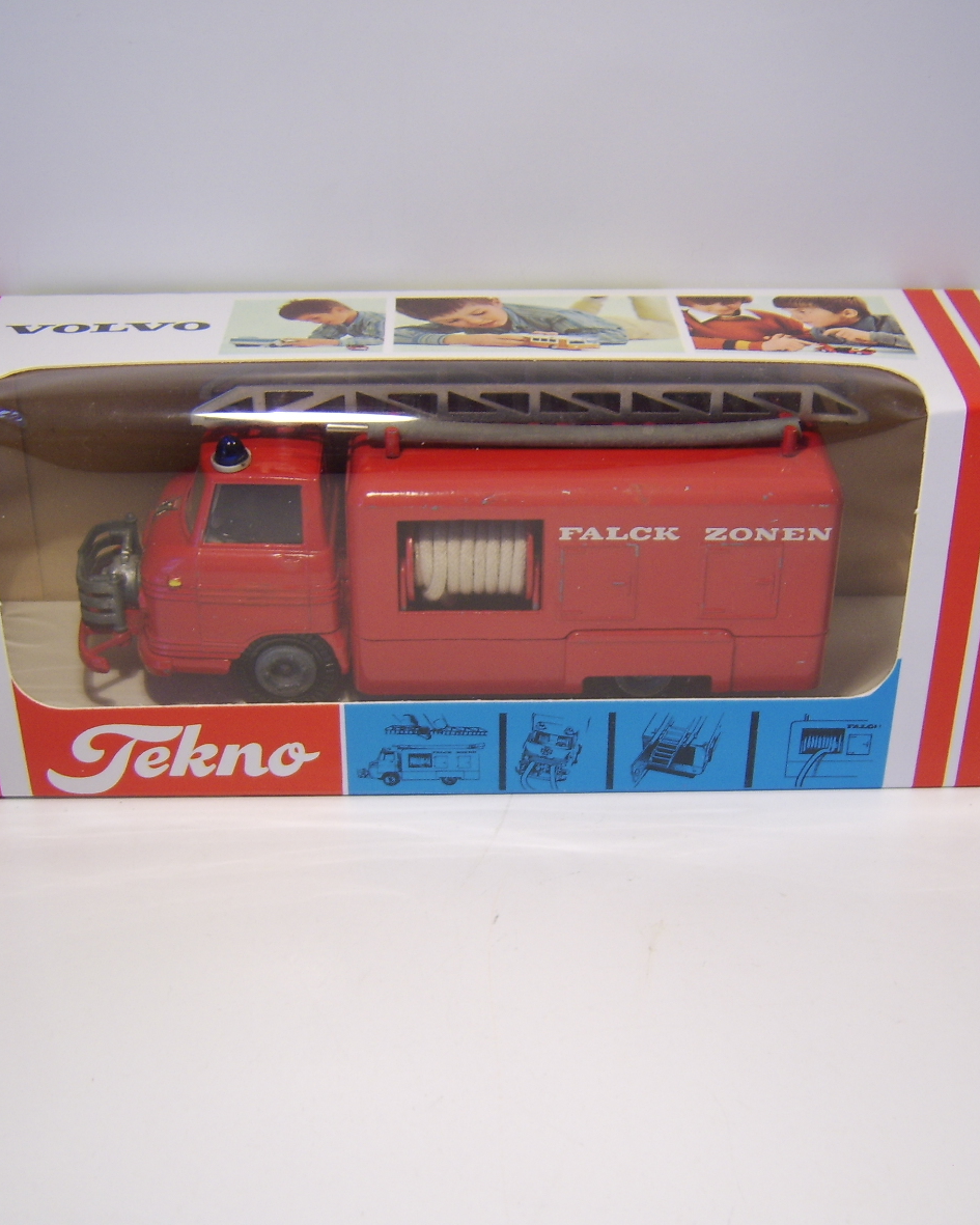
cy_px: 609
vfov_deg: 44.8
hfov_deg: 36.5
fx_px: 1486
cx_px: 526
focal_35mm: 41
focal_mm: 8.13
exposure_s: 1/32
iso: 71
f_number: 2.7
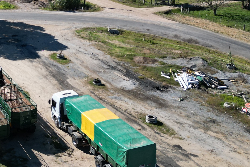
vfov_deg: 23.2
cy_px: 21
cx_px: -8
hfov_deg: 32.0
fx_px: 396
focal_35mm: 57
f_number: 1.7
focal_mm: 6.72
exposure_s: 1/3200
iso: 140
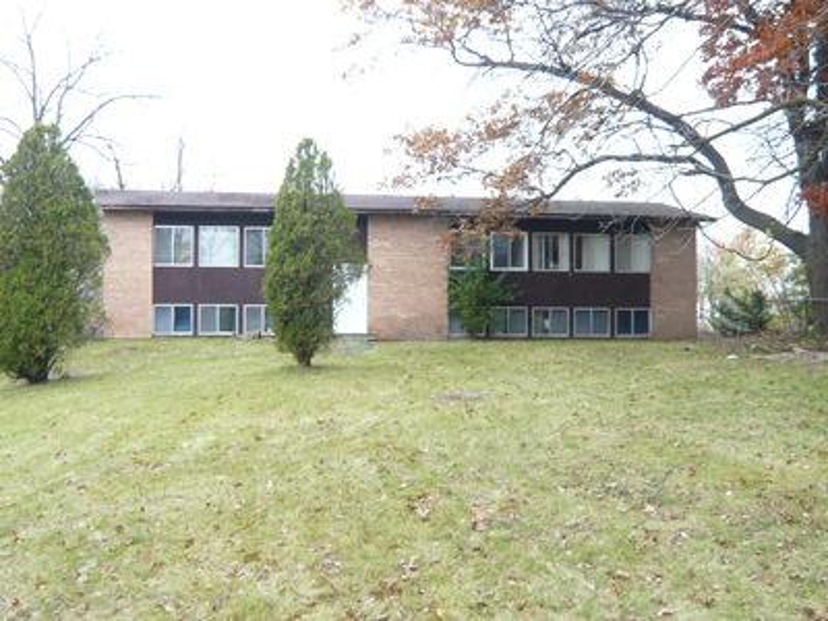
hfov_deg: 49.0
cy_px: 310
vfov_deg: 37.7
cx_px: 414
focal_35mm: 38
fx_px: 909
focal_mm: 4.6
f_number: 2.8
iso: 100
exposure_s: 1/40
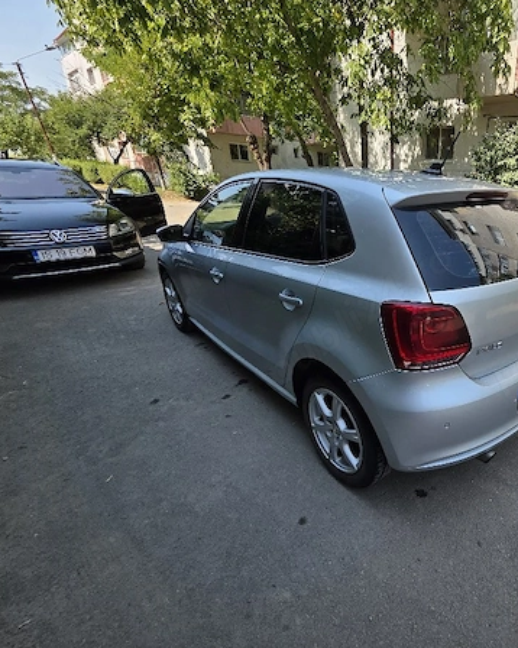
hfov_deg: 69.2
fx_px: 326
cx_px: 417
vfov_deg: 89.7
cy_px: 324
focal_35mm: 17
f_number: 1.9
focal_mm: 2.2
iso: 40
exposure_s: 1/1000
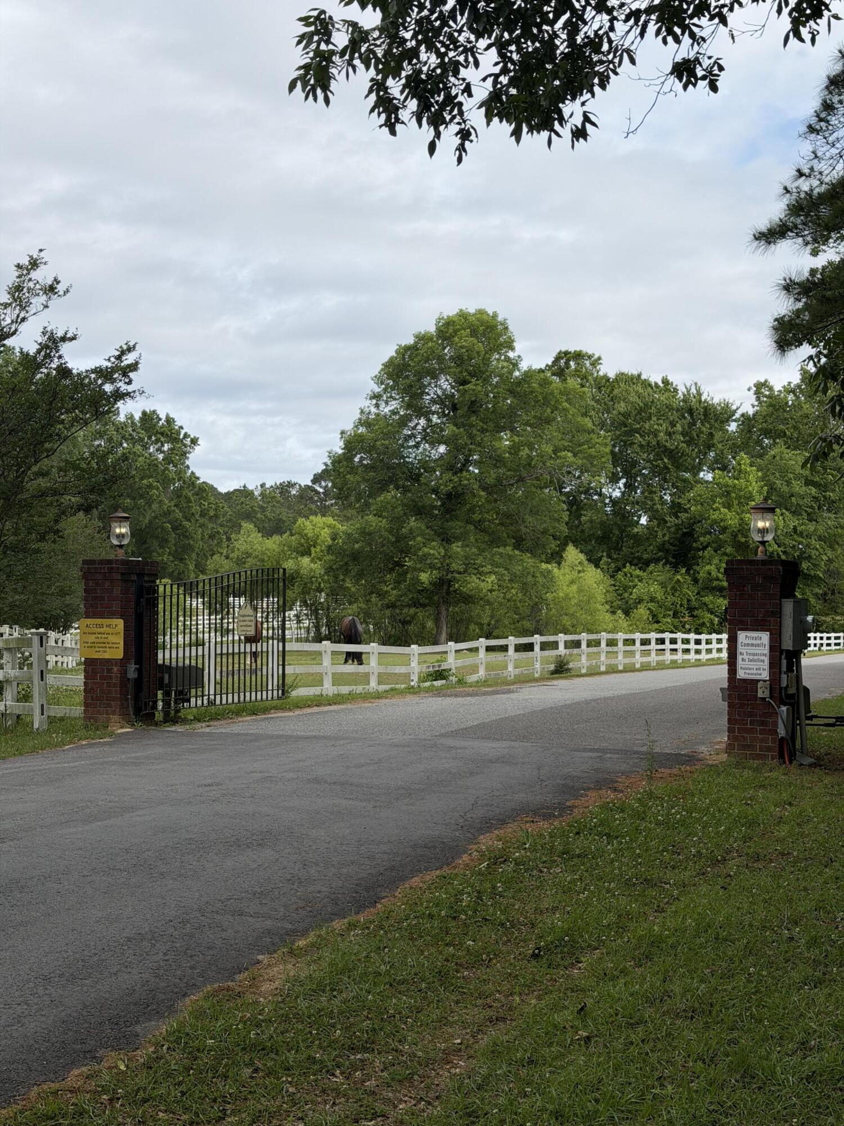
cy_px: 563
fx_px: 1560
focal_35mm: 48
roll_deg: -0.2
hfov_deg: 30.3
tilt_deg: +0.3
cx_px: 422
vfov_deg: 39.7
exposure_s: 1/4587
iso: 64
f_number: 1.78
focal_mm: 6.76
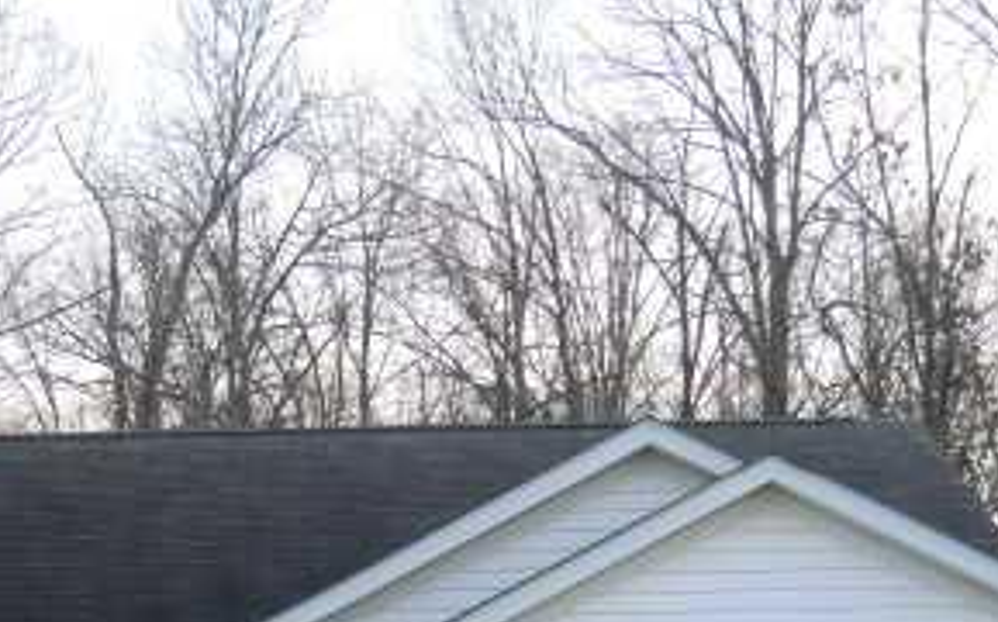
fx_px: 2554
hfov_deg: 22.0
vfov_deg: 13.4
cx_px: 356
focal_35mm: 94
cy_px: 816
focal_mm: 7.1
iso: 64
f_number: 3.8
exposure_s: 1/100
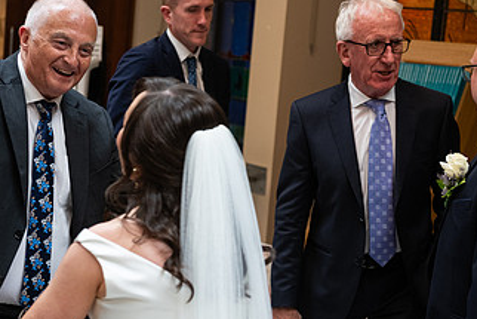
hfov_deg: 22.6
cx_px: 193
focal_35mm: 90
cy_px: 176
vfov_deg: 15.2
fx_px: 1193
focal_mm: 50
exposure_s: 1/160
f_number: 3.5
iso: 800
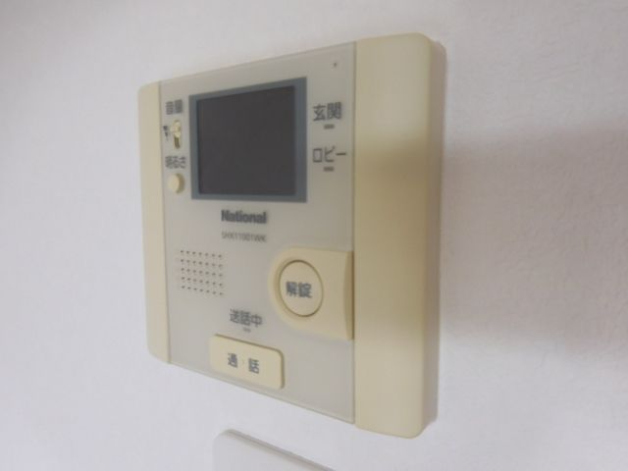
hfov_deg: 69.4
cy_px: 236
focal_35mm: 25
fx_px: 454
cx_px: 314
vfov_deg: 54.9
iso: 125
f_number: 3.3
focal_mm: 4.5
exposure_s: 1/50
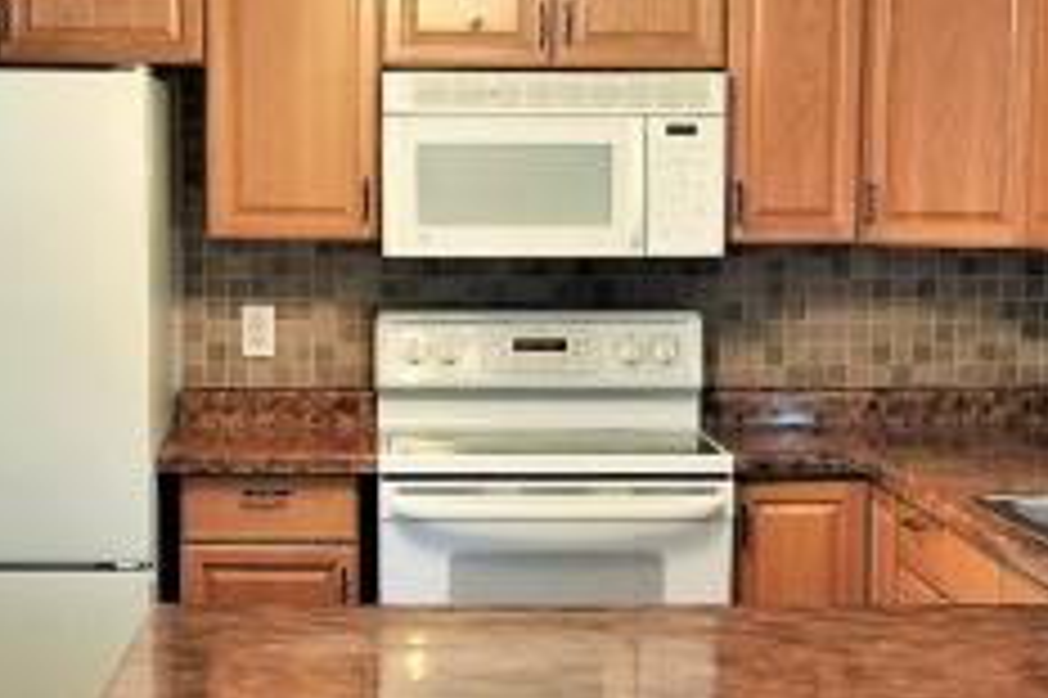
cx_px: 490
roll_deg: -0.4
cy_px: 572
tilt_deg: -9.0
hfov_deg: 24.5
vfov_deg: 16.3
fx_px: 2414
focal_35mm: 83
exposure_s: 1/15
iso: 40
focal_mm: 4.15
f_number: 2.2
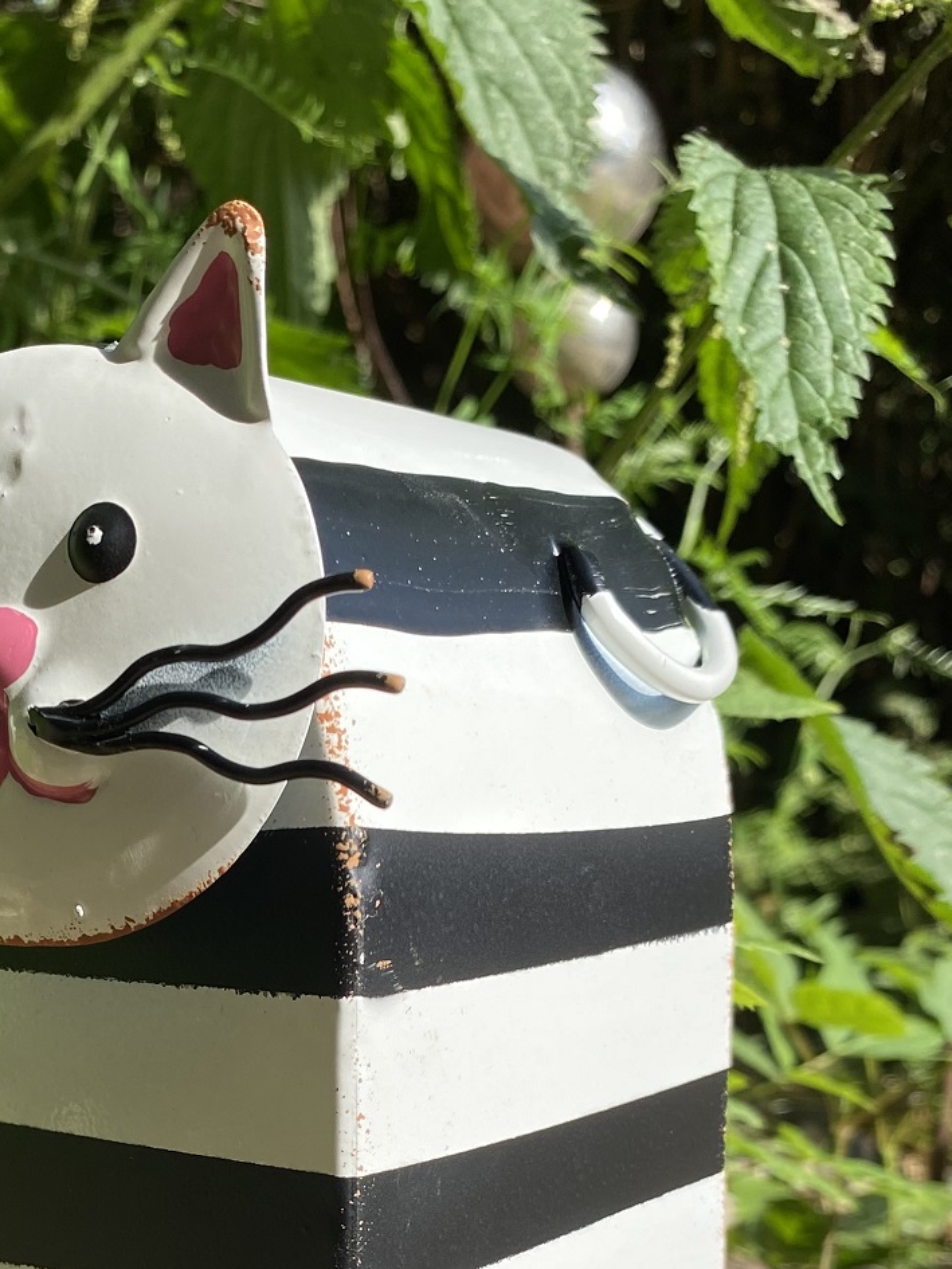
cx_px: 144
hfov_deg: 25.9
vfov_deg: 33.0
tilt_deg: -6.2
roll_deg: +3.1
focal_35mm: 55
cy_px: 1155
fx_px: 2016
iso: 32
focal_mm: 4.25
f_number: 1.8
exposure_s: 1/1016
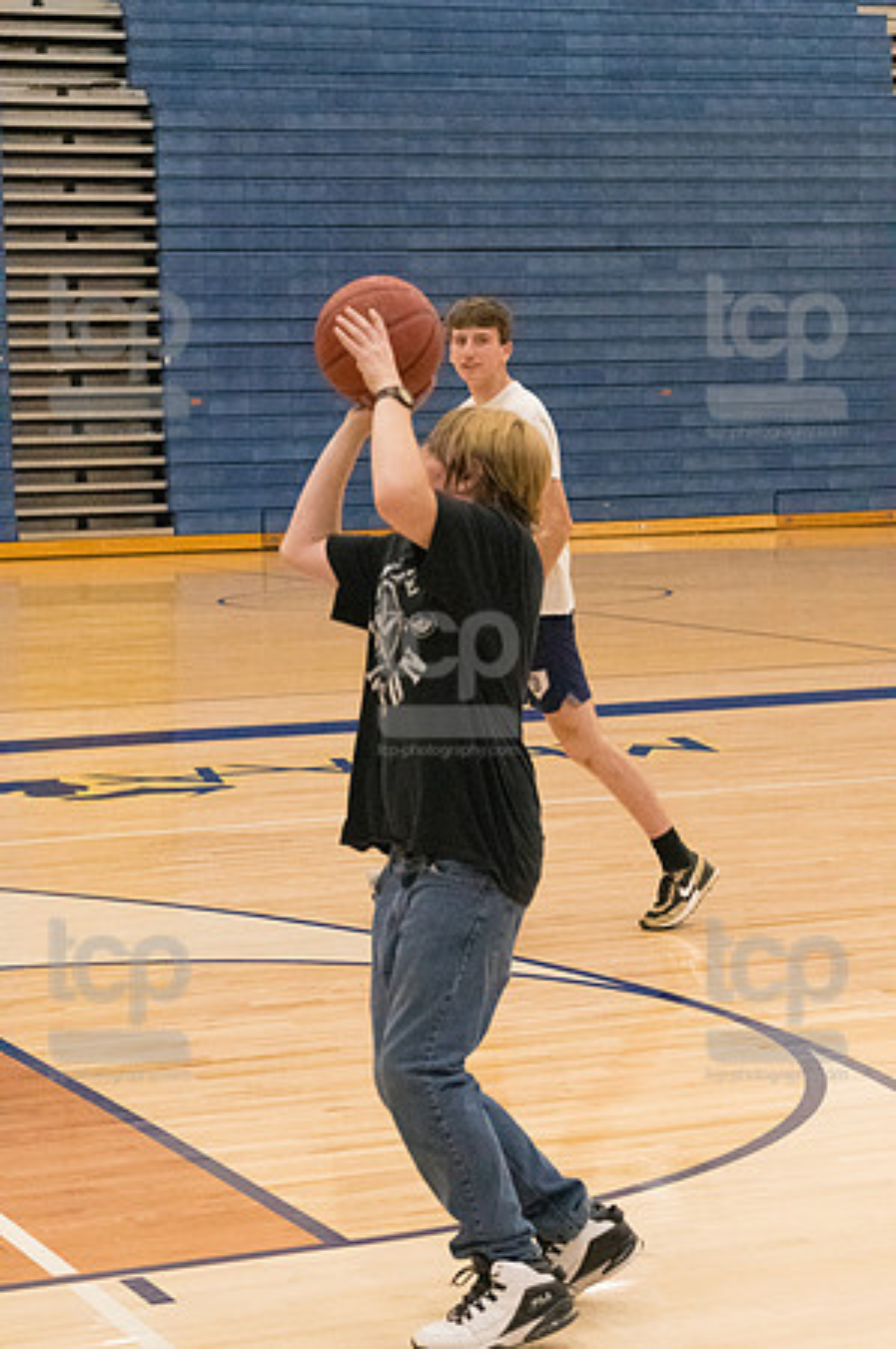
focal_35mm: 90
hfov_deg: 15.2
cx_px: 448
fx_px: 3368
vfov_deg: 22.6
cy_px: 674
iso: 10000
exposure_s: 1/400
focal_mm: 60
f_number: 5.6
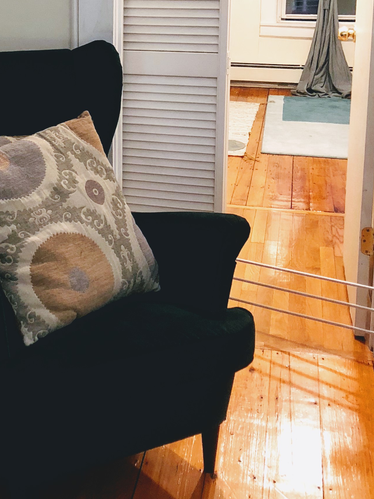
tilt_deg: -11.3
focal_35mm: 66
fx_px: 951
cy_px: 130
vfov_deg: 29.0
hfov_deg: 21.6
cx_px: 18
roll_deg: +0.7
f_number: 1.8
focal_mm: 3.99
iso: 100
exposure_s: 1/5
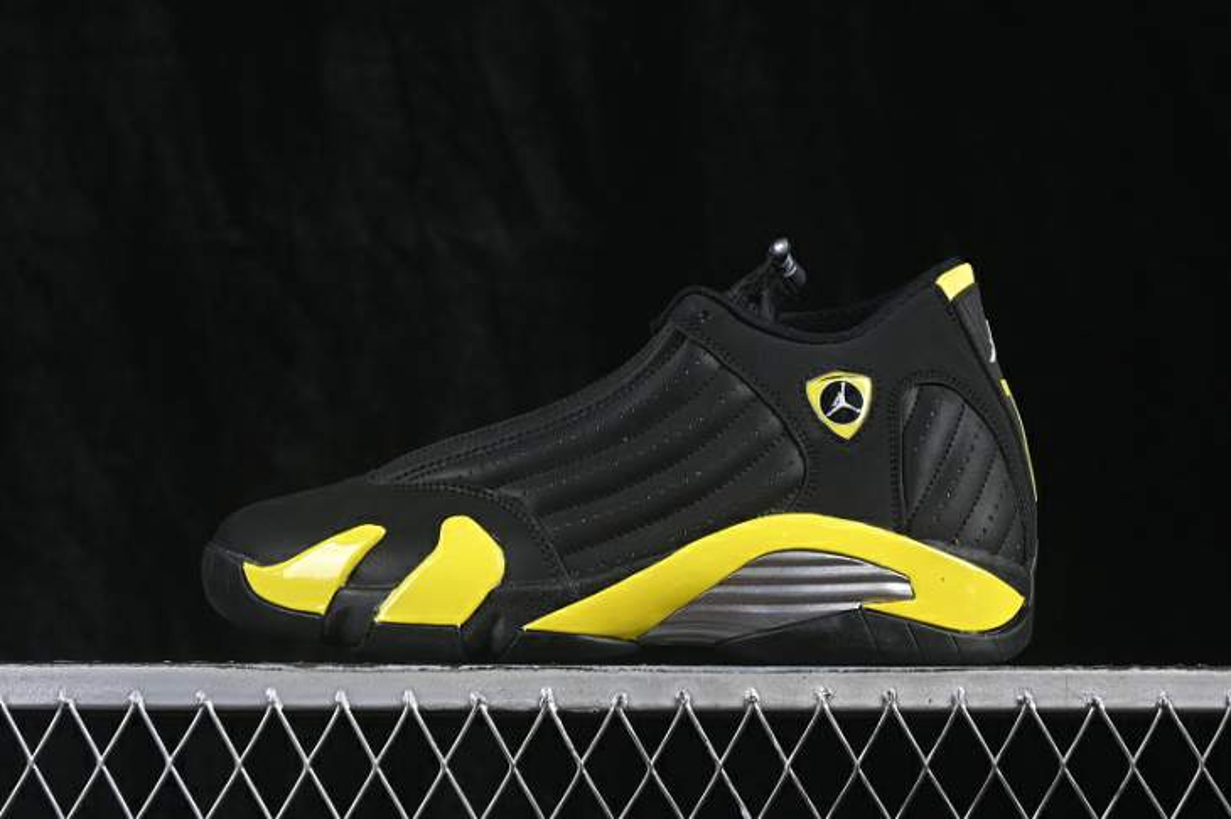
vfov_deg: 18.2
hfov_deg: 27.0
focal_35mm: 75
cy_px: 410
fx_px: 2563
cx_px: 616
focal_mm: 50
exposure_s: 1/60
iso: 160
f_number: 6.3
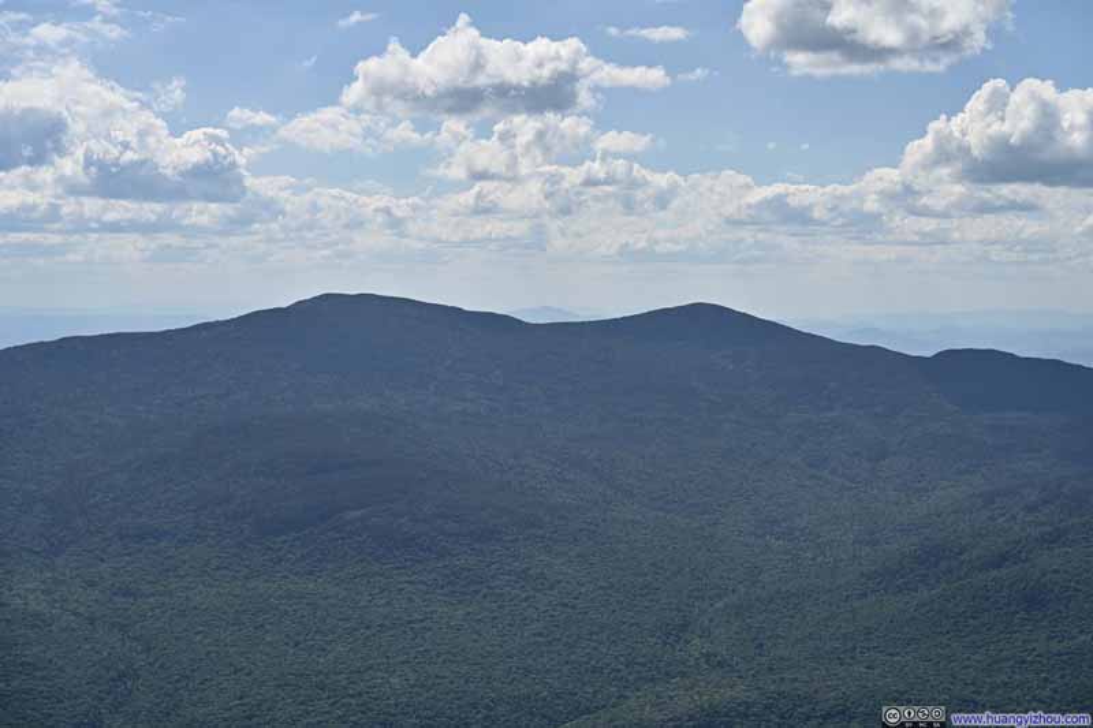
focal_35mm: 69
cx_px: 546
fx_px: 2094
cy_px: 364
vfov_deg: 19.7
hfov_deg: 29.2
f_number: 6.3
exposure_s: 1/1000
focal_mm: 69
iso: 64
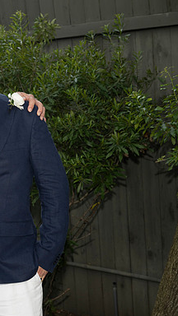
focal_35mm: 95
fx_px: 797
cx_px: -59
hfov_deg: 12.3
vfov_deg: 22.5
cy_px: 158
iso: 400
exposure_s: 1/160
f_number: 6.3
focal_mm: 60
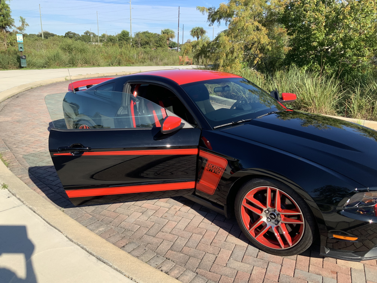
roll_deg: -1.3
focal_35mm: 29
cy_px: 142
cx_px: 188
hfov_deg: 61.7
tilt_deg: -17.3
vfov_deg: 48.2
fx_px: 316
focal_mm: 3
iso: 16
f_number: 1.8
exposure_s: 1/1221
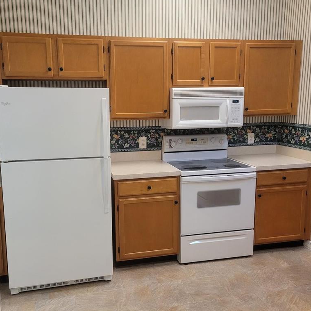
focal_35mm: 31
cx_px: 130
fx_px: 315
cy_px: 154
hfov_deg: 52.3
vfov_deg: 52.5
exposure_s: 1/120
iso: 320
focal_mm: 5.4
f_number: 1.8
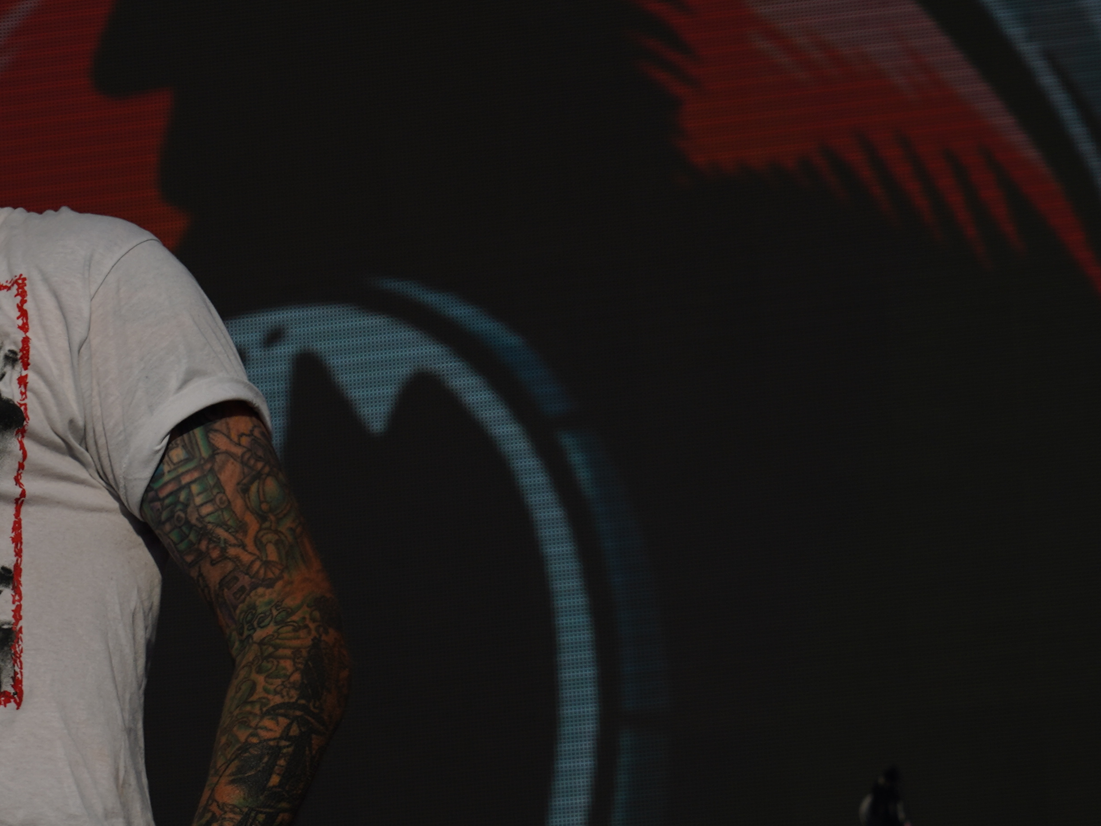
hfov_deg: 8.0
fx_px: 7793
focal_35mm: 245
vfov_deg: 6.1
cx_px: -121
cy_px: 223
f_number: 8
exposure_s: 1/1600
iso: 100
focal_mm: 104
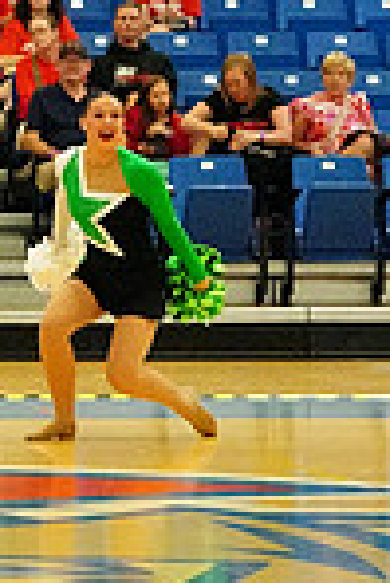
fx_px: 4815
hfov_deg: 4.5
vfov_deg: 6.9
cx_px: -622
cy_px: 124
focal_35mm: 297
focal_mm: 76
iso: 25600
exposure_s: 1/1000
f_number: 4
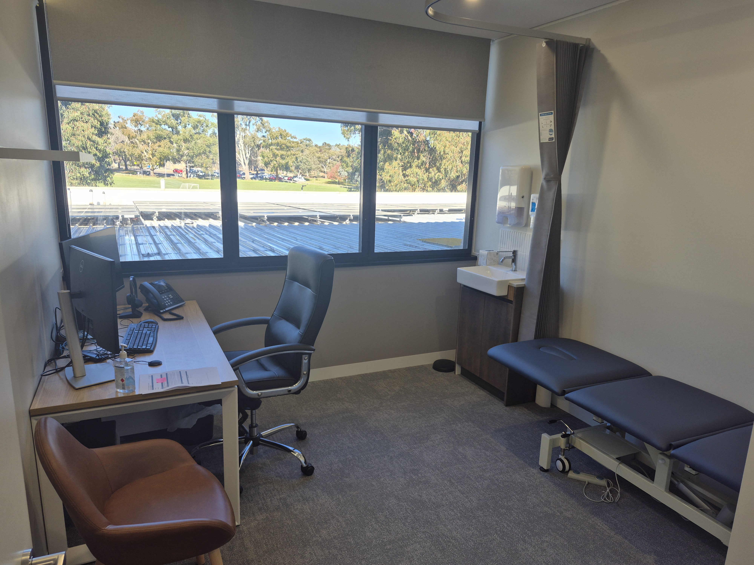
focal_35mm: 23
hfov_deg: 73.9
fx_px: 501
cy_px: 282
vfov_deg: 58.9
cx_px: 377
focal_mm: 5.4
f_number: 1.8
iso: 25
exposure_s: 1/109
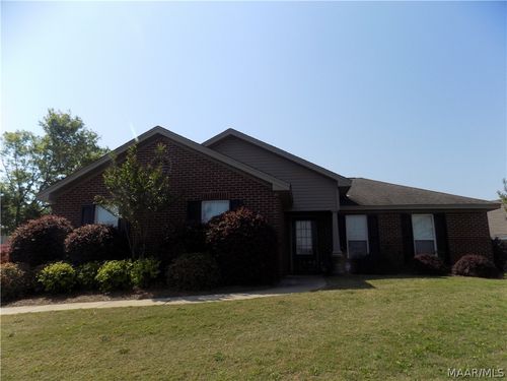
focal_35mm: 23
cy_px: 190
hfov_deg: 73.9
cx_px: 254
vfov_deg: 58.9
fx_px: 337
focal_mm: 4
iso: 80
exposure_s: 1/1250
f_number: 3.1
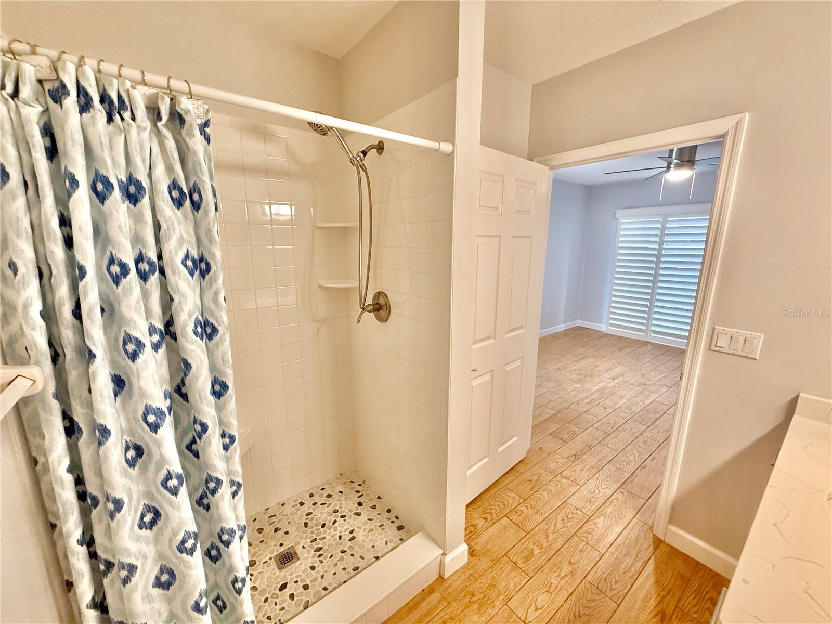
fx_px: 336
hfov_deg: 102.1
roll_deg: -0.6
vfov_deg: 85.7
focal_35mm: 14
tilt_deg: -10.6
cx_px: 416
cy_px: 312
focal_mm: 2.22
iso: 250
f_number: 2.2
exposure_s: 1/60
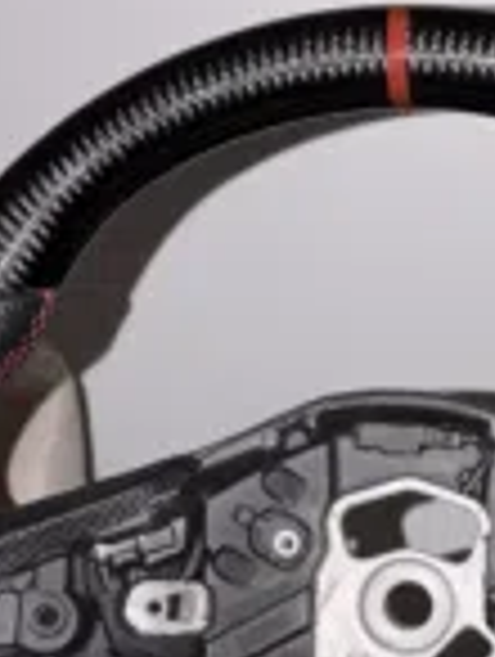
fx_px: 1350
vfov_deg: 26.2
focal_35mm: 71
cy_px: 621
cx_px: 378
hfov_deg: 20.6
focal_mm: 5.96
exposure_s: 1/4
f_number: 1.6
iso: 64
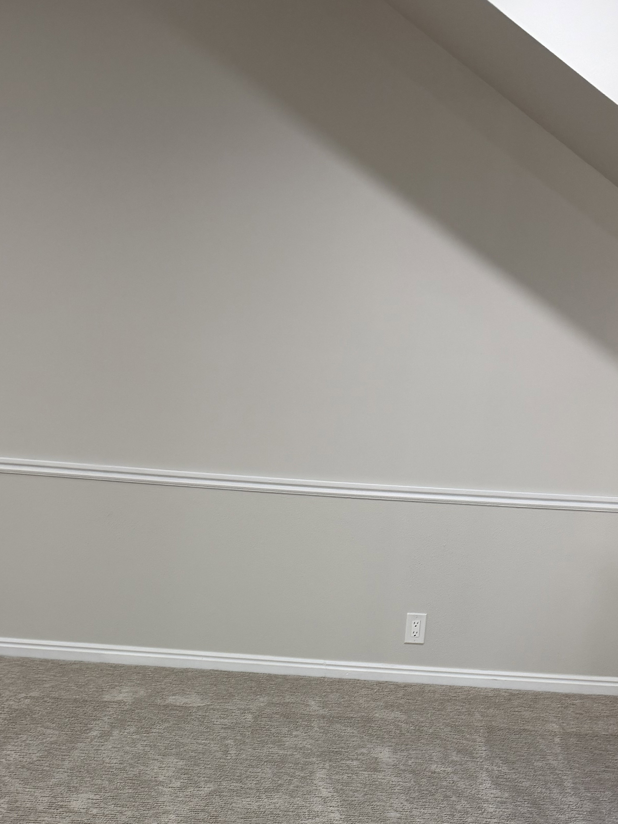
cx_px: 285
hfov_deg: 33.6
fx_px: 1024
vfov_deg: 40.8
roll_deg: -2.7
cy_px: 729
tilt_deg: -18.5
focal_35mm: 43
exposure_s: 1/60
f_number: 1.78
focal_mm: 6.76
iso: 160
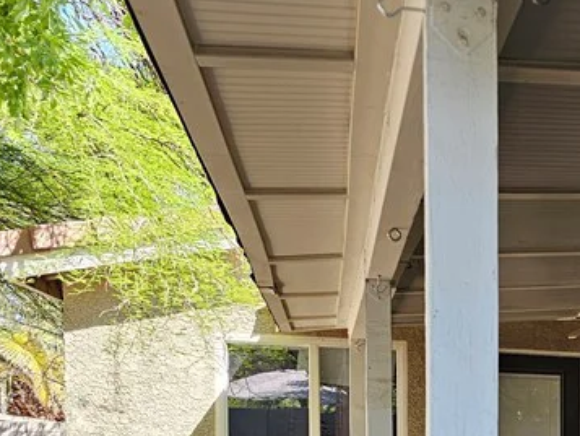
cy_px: 501
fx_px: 1106
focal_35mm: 66
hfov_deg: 24.5
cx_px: 811
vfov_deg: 21.0
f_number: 1.7
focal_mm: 6.3
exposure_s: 1/180
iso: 32
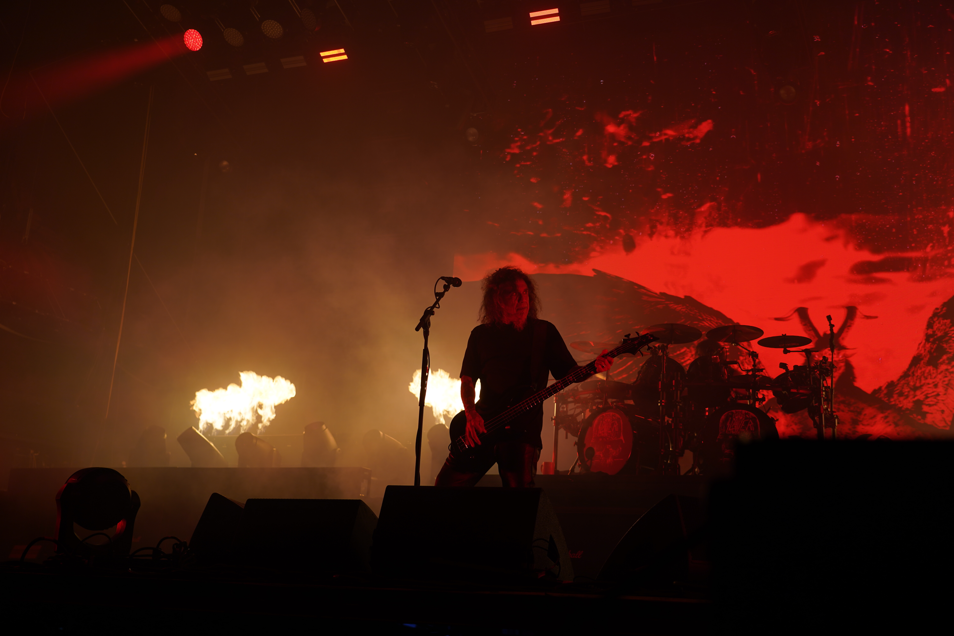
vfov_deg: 31.9
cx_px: 477
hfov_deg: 46.4
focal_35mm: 42
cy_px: 318
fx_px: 1113
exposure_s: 1/50
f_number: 4
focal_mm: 42
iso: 100
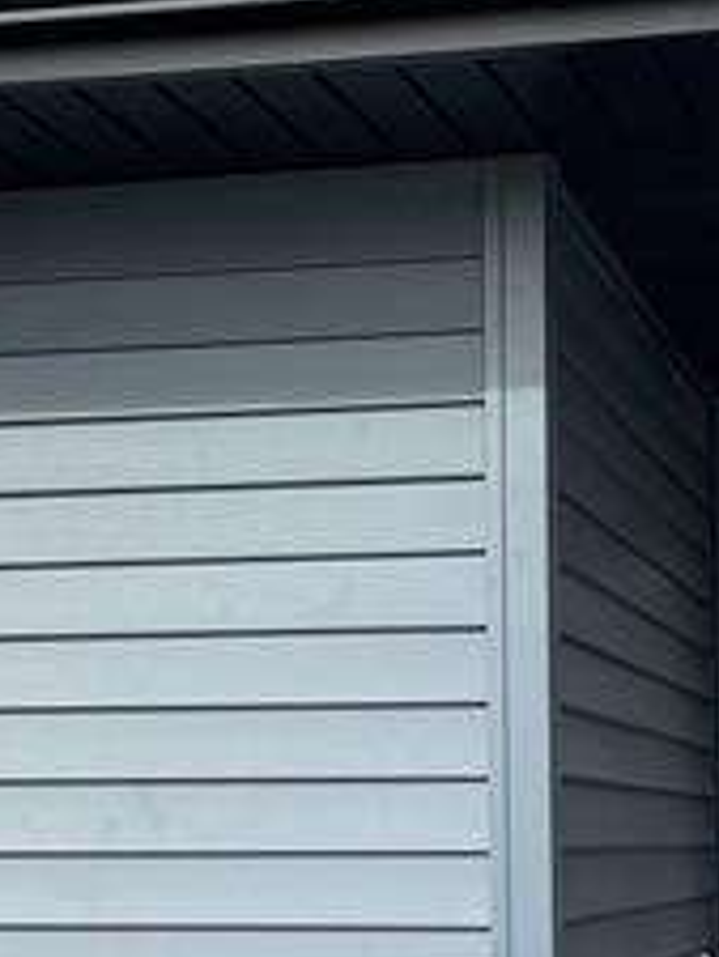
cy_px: 693
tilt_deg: +3.4
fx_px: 3071
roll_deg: +0.3
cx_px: 191
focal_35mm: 111
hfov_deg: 13.3
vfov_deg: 17.6
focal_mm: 4.2
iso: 32
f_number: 1.6
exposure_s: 1/2353
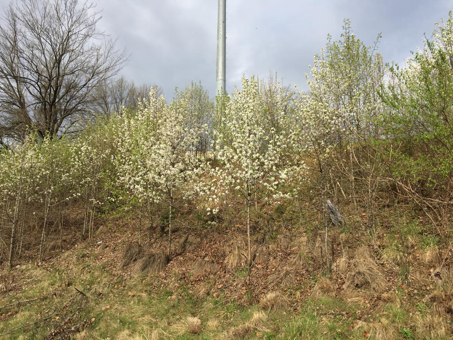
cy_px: 170
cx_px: 226
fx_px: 380
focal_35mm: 29
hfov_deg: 61.7
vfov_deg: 48.2
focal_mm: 4.15
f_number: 2.2
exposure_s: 1/1799
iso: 32
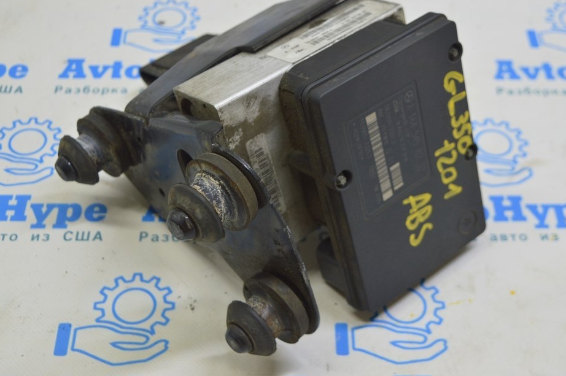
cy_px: 171
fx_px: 942
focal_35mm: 60
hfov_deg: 33.4
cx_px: 290
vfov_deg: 22.6
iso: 400
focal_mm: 36
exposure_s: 1/25
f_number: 5.6
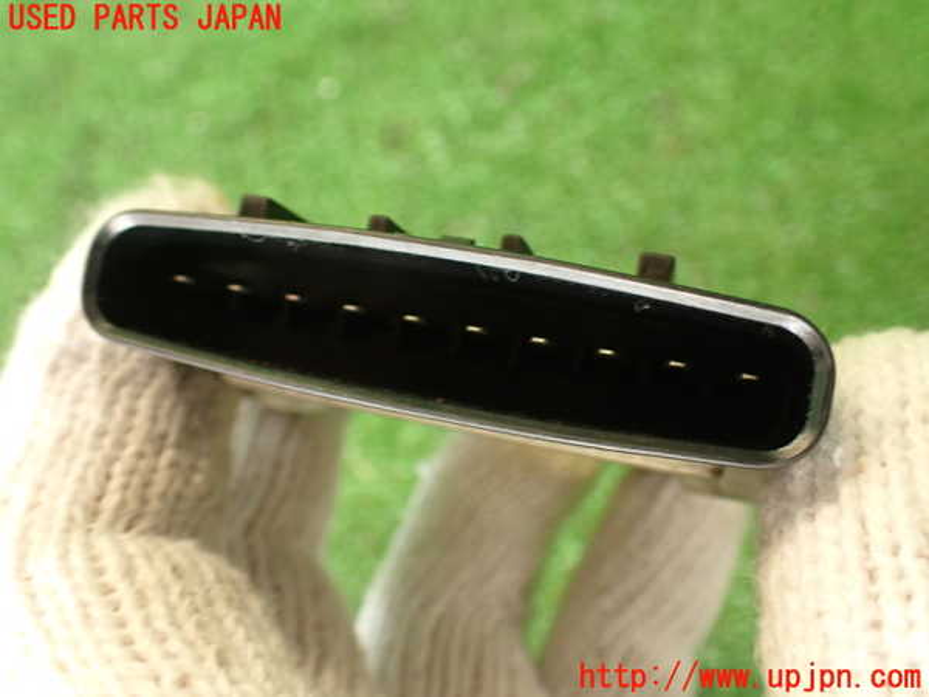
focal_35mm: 32
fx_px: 859
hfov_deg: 56.8
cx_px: 464
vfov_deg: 44.2
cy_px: 348
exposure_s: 1/30
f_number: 2.4
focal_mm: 5.79
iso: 250
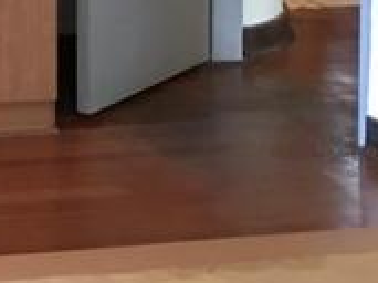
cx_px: -380
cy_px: -312
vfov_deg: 10.0
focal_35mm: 136
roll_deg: -0.5
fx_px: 1484
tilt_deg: -0.9
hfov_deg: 12.7
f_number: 2.2
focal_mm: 4.15
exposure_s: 1/4
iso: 100
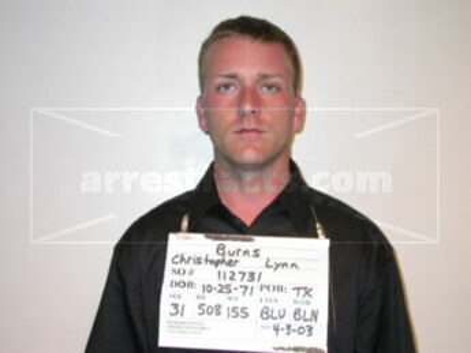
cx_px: 236
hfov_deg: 33.8
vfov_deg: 25.7
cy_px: 176
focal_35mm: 57
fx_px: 776
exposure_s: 1/60.3
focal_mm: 11.8
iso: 100
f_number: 3
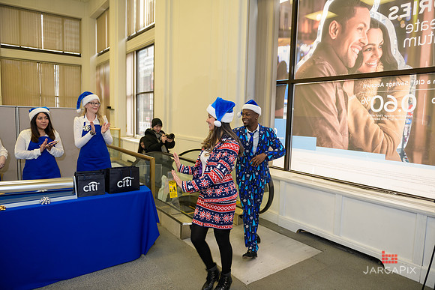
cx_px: 218
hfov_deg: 73.7
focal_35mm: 24
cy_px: 145
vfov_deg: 53.2
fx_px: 290
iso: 400
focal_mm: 24
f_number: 3.2
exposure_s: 1/125
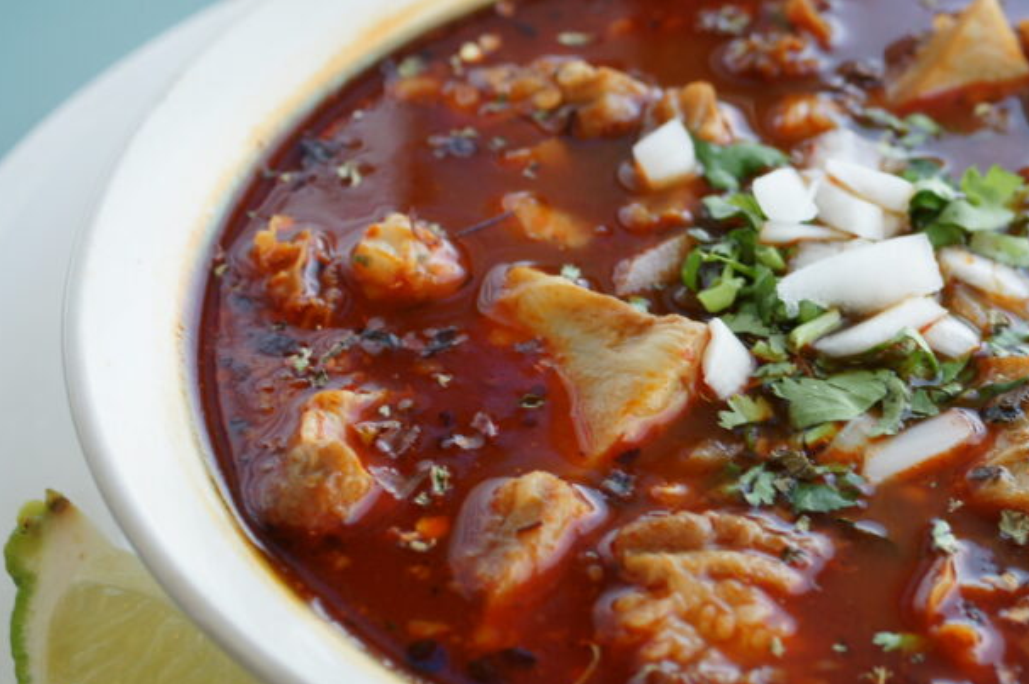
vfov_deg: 17.9
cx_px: 858
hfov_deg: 26.1
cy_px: 456
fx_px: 2171
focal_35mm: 76
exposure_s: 1/60
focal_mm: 30
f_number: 4.5
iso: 250
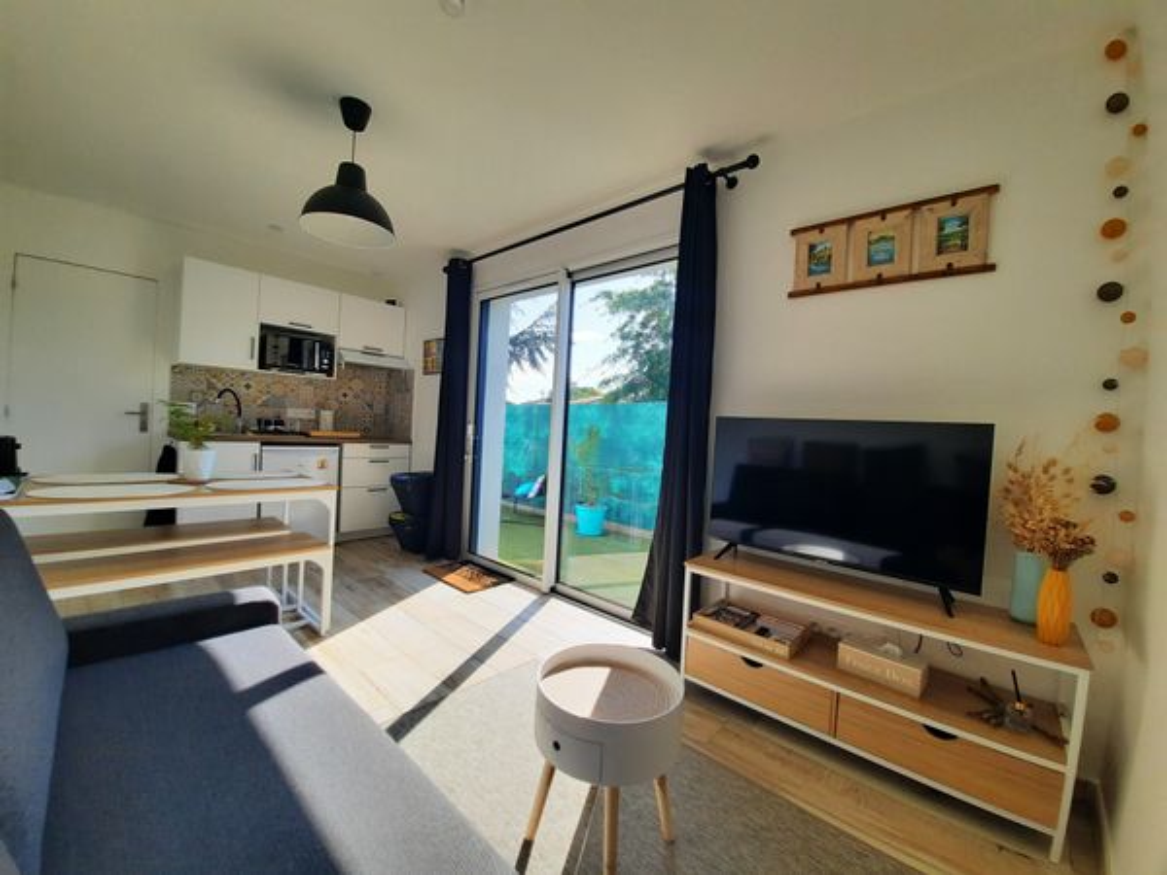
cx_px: 584
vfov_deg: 89.9
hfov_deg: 106.2
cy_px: 438
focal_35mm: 13
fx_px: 438
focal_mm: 1.74
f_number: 2.2
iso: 40
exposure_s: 1/362
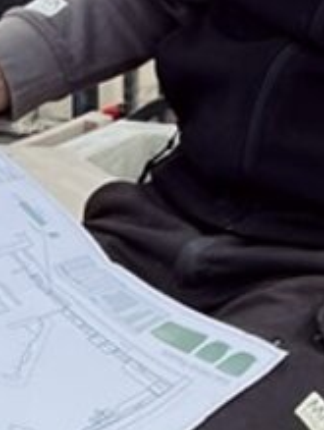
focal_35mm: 155
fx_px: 1929
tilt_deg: -12.0
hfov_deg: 8.9
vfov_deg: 12.7
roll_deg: -5.8
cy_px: 194
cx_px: 706
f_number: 1.5
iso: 50
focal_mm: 5.7
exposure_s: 1/2457
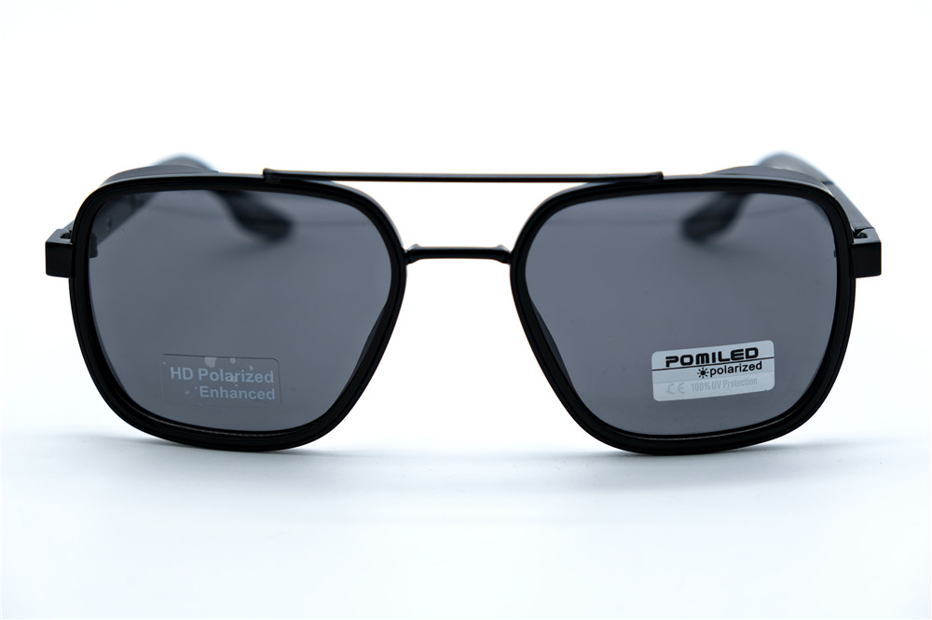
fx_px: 2044
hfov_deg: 25.7
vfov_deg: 17.3
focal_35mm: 79
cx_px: 466
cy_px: 310
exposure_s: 1/125
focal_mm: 52.7
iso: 160
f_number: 5.6
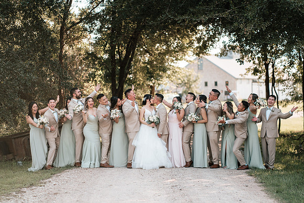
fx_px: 728
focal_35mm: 86
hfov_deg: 23.6
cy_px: 102
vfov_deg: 15.9
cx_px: 152
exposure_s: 1/800
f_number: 1.8
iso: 100
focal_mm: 85
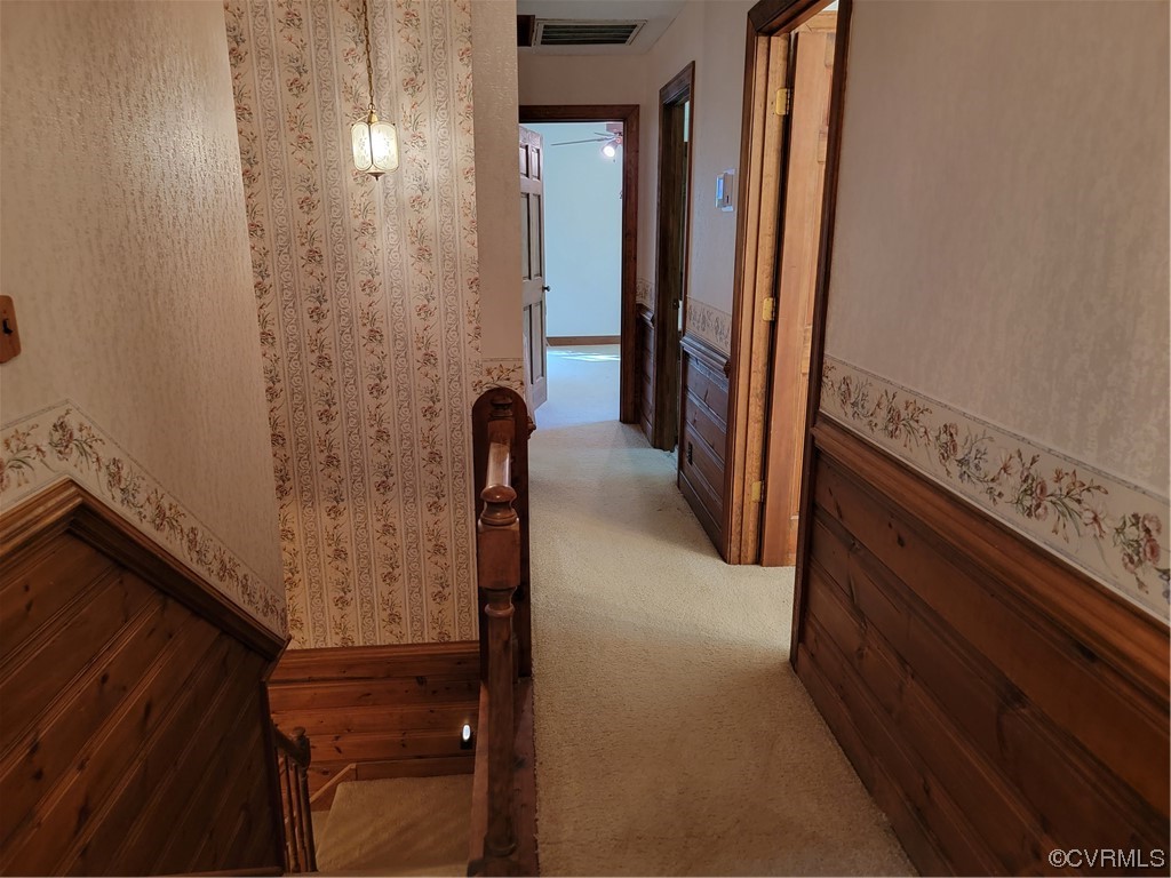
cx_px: 586
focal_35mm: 24
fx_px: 812
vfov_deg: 56.8
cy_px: 439
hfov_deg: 71.6
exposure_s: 1/40
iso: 400
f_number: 1.8
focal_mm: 6.7
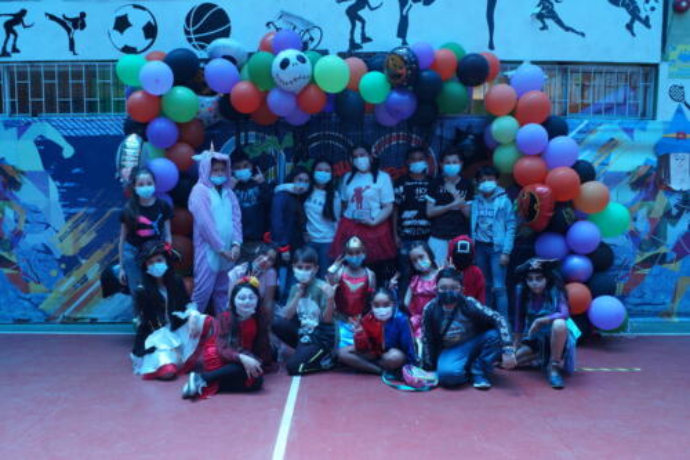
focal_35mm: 33
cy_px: 230
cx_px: 345
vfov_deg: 39.9
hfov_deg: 57.2
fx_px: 632
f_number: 8
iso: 320
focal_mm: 22
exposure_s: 1/60
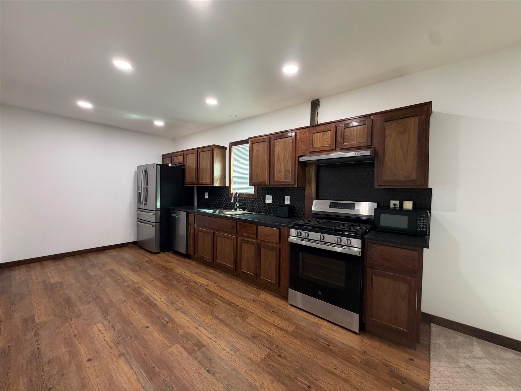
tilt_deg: -2.7
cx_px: 260
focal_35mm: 14
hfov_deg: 102.1
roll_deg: -1.0
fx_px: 211
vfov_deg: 85.7
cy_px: 196
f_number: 2.2
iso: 250
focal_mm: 2.22
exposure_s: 1/60
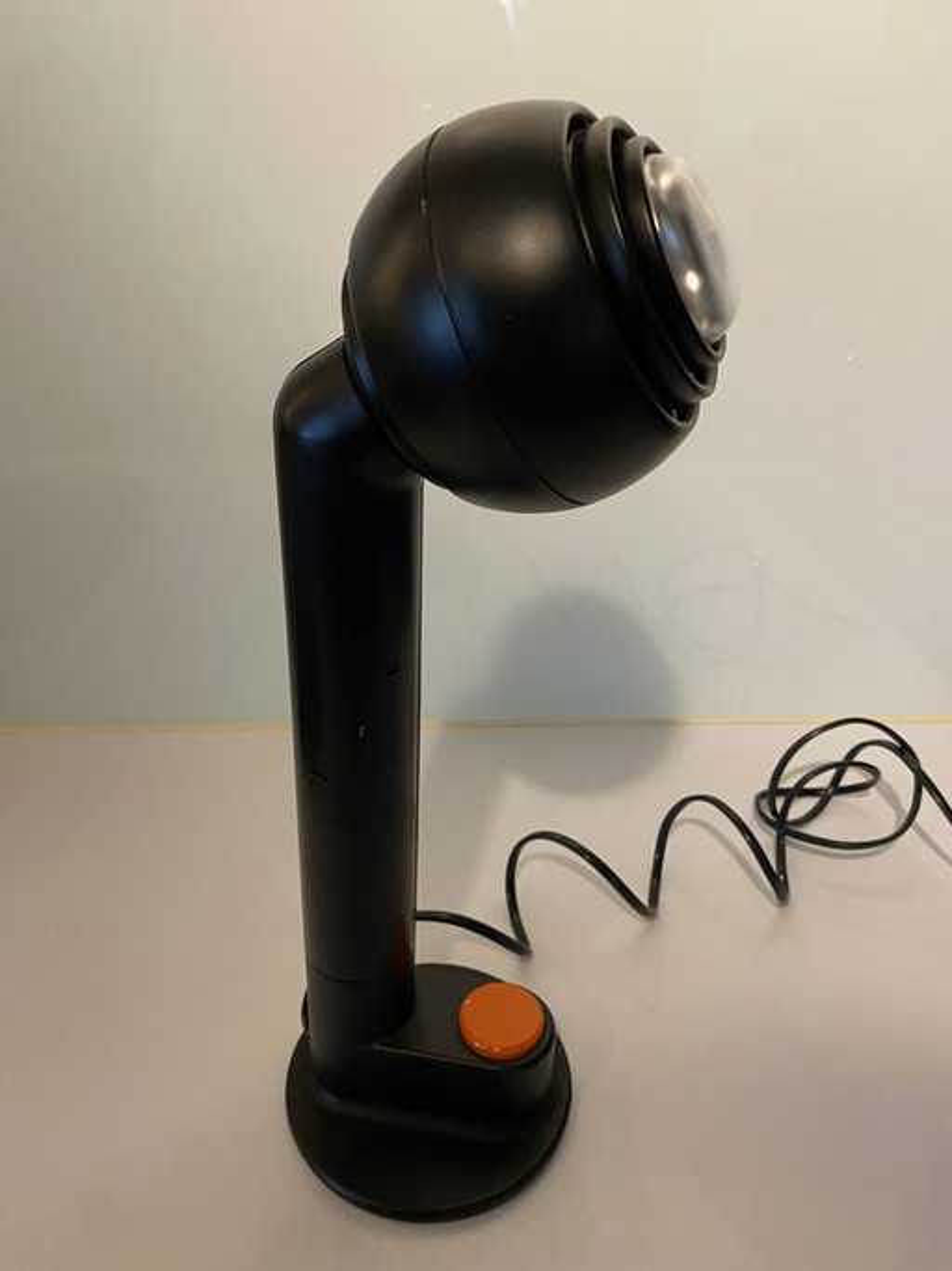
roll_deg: -2.2
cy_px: 636
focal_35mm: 26
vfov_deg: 67.3
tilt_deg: -28.5
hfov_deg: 53.0
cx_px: 476
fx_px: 954
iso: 400
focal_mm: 4.25
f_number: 1.8
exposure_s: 1/50
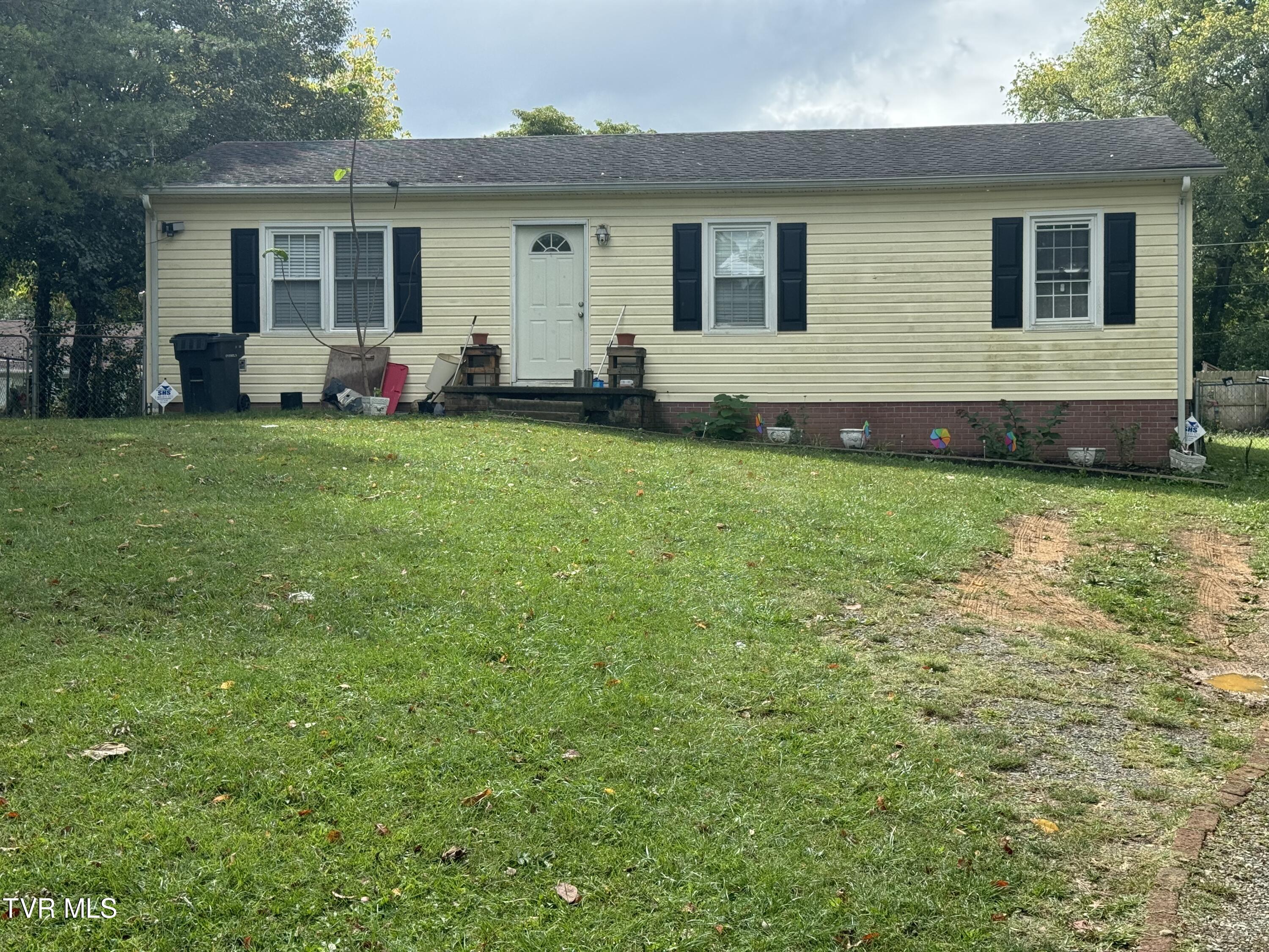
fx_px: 1760
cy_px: 476
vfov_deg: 30.3
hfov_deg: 39.7
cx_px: 634
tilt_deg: -0.7
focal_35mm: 48
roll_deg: +0.3
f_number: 1.78
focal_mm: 6.76
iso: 64
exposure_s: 1/1984
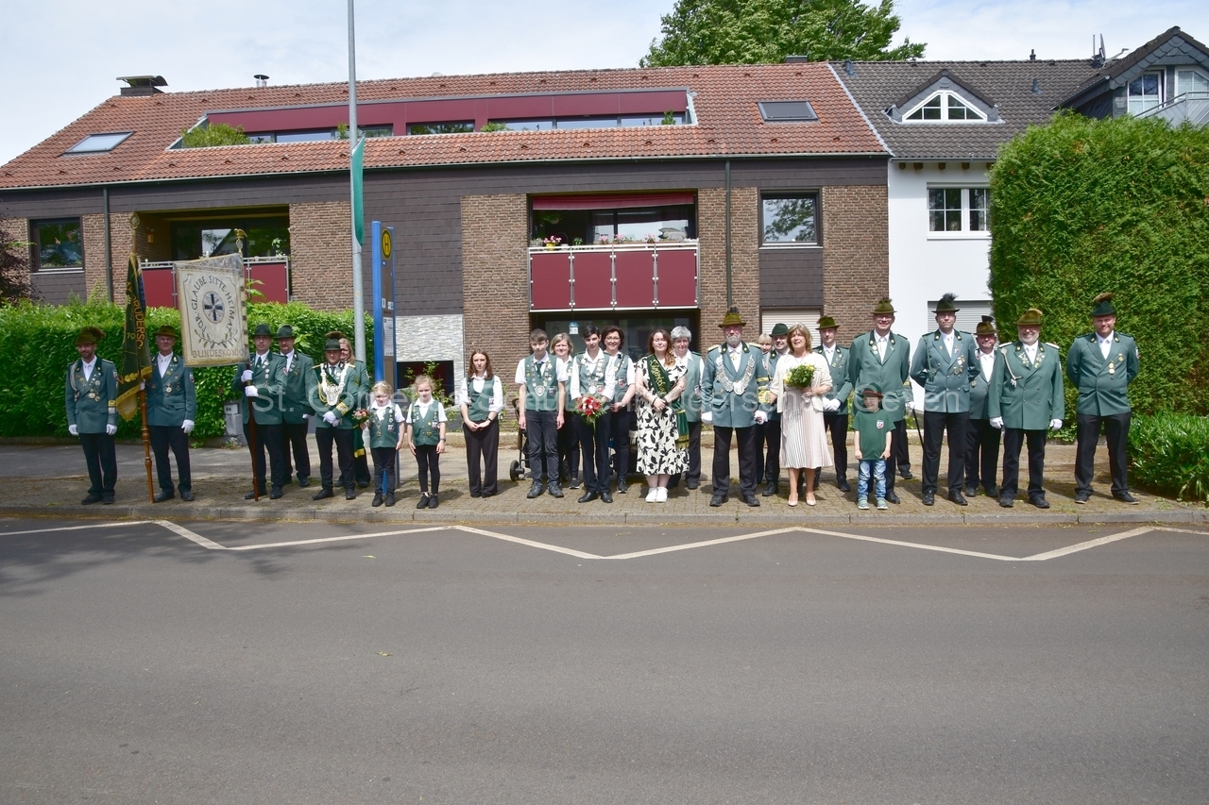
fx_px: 806
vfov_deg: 53.1
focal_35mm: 24
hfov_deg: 73.8
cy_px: 402
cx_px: 604
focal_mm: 16
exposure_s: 1/250
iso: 160
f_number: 8
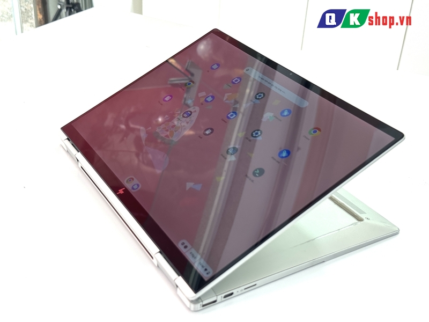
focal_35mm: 48
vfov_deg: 30.3
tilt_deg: -29.5
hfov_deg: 39.7
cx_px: 214
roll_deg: -2.2
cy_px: 161
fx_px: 595
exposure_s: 1/149
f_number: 1.78
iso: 64
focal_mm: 6.76
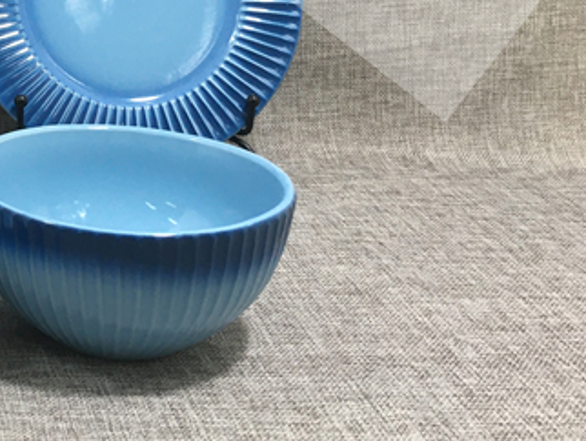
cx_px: -116
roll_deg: +0.1
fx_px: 1220
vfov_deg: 20.2
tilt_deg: -15.4
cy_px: 78
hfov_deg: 24.5
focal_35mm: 72
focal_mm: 4.15
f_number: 2.2
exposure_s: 1/33
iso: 64
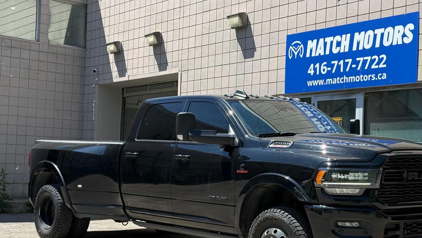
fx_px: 705
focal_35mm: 63
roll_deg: -1.8
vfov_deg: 19.1
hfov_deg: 33.3
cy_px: 133
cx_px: 238
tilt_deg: +2.5
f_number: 1.78
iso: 80
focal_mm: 6.76
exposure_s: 1/3096
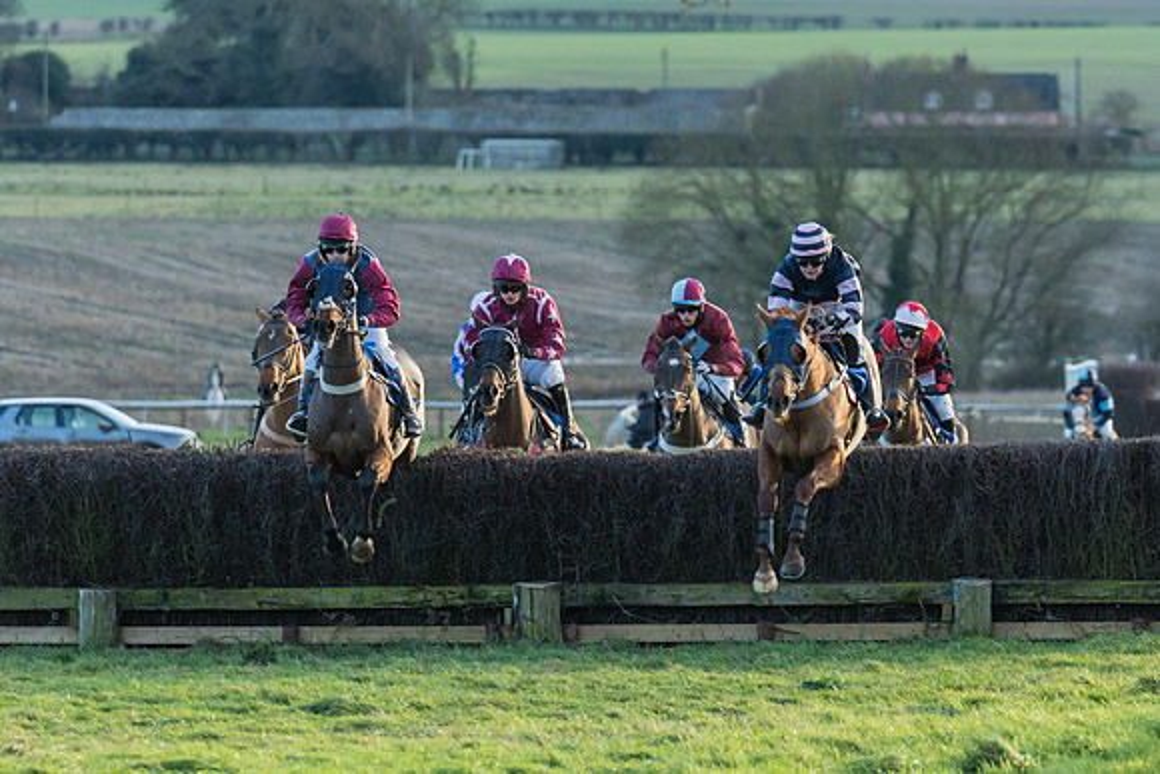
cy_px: 335
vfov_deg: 3.4
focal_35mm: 407
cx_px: 567
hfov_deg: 5.1
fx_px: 13133
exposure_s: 1/1000
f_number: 4
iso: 800
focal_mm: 200
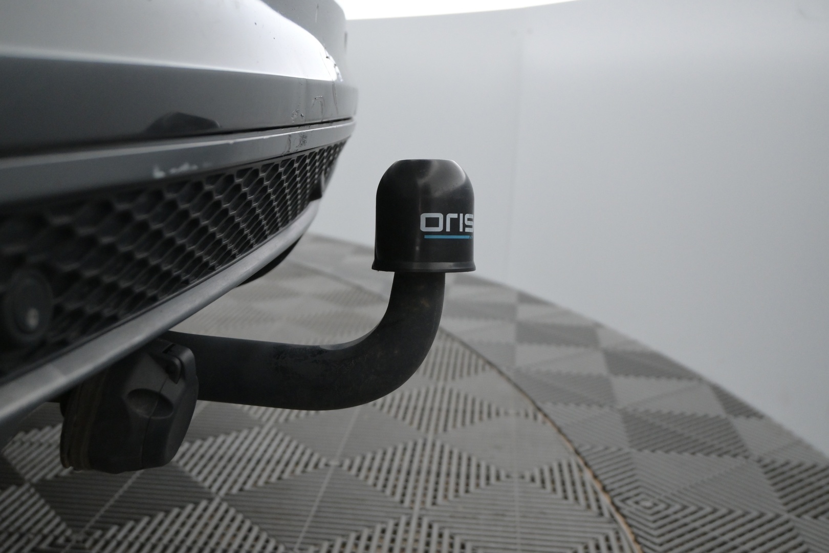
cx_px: 414
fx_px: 863
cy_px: 276
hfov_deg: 51.3
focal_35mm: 38
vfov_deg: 35.5
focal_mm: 25
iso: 2500
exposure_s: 1/100
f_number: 5
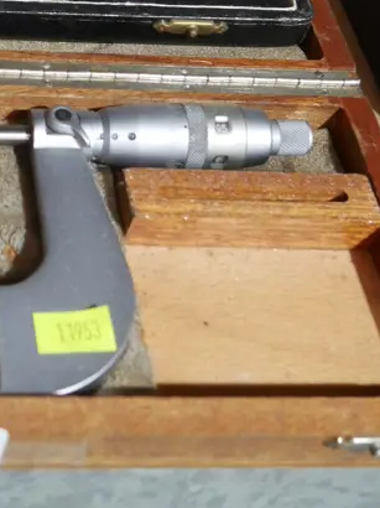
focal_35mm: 75
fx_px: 1099
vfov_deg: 25.2
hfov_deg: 18.7
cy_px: 43
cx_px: -58
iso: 1600
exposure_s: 1/60
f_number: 3.6
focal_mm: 15
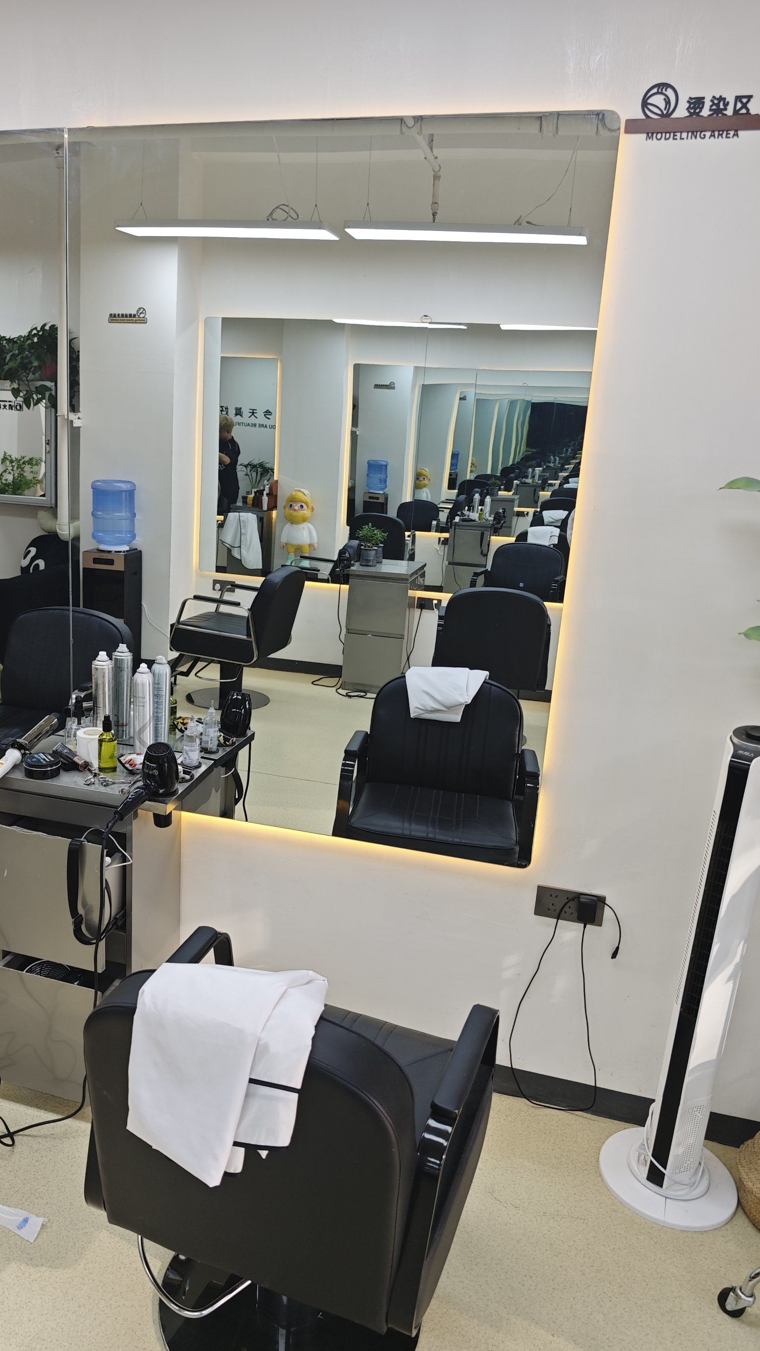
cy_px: 682
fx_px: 932
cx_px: 302
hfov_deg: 44.1
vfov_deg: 71.9
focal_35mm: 26
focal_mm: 6.68
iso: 50
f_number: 1.42
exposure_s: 1/120
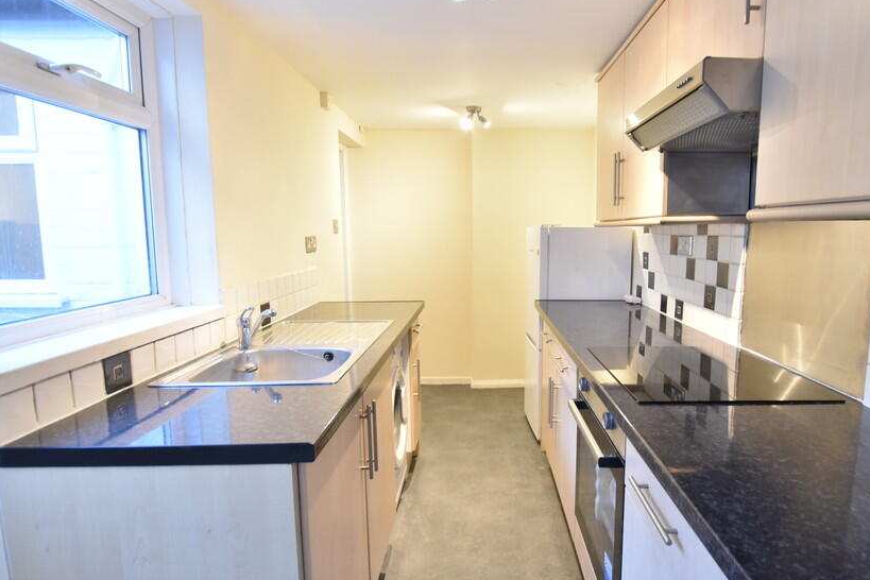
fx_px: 498
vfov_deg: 60.4
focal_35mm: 21
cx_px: 491
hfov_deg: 81.8
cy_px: 282
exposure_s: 1/25
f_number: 3.5
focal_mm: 11
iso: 500
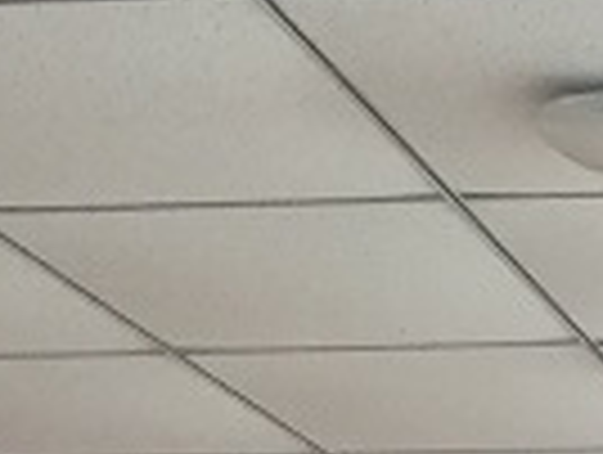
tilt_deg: +1.0
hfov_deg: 12.0
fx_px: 2635
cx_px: 1080
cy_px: 1041
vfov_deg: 9.0
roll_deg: -0.7
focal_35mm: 151
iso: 250
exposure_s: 1/33
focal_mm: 4.15
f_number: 2.2
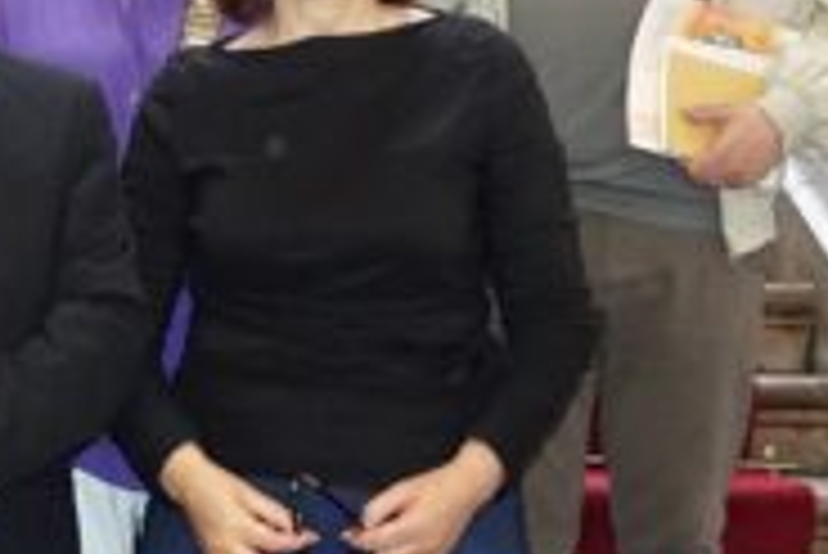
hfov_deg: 16.4
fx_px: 2785
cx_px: -63
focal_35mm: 121
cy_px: 324
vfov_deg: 11.3
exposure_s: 1/200
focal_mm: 10.8
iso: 2000
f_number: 2.8
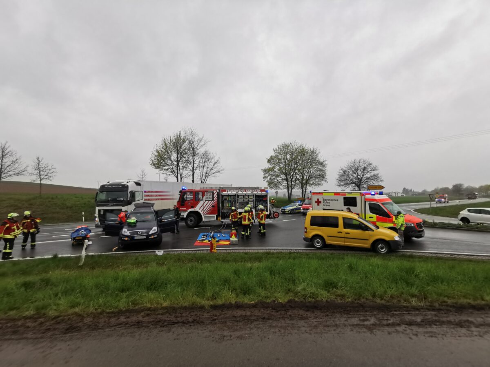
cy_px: 184
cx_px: 245
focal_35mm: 16
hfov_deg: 94.5
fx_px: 226
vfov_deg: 78.1
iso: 50
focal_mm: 2.35
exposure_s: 1/370
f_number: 2.2
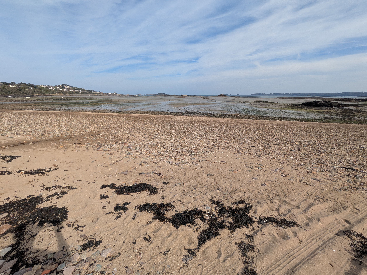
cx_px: 184
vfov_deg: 85.7
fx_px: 148
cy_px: 138
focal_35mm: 14
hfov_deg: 102.0
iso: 47
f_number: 2.2
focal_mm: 1.83
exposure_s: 1/1631
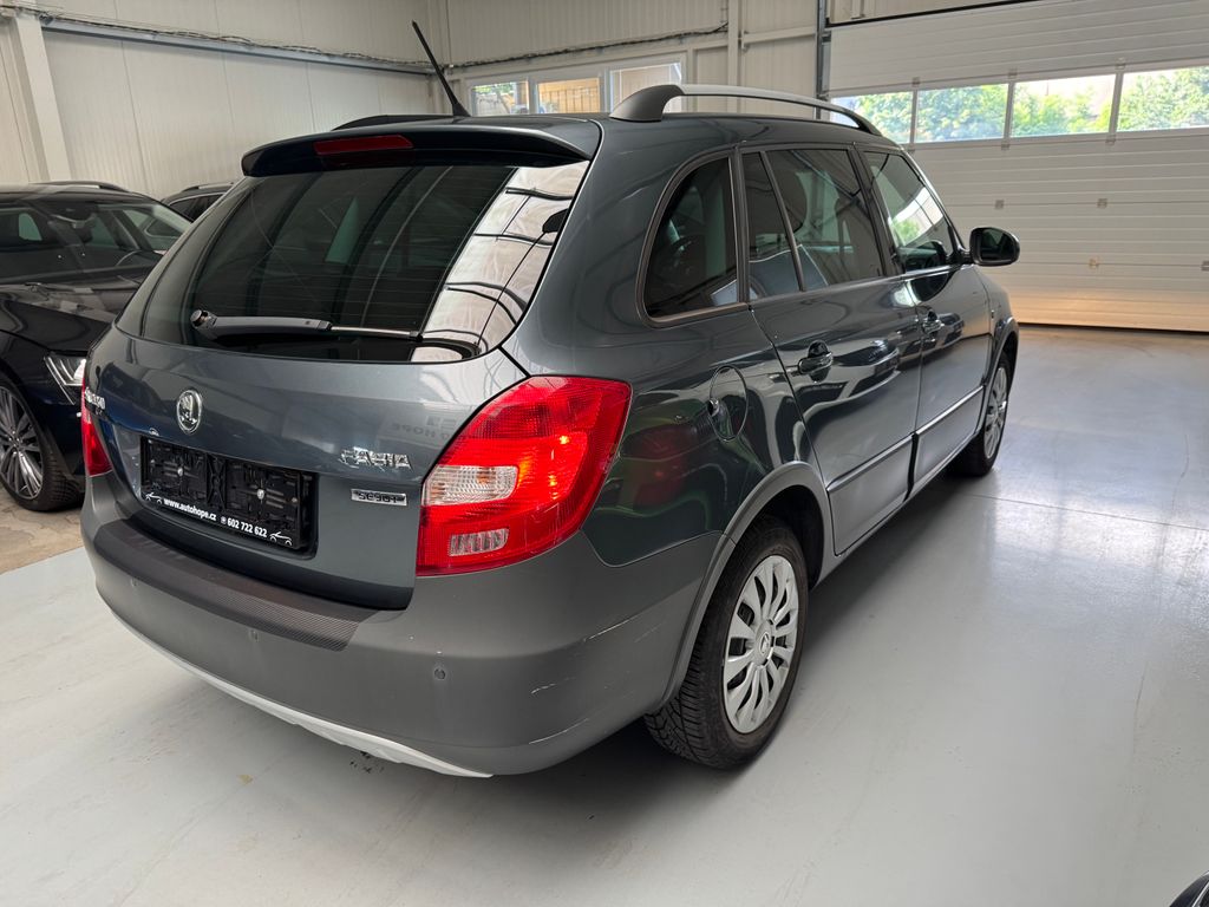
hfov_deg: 71.6
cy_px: 454
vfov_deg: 56.8
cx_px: 604
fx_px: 838
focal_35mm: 24
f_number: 1.78
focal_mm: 6.76
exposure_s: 1/121
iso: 200
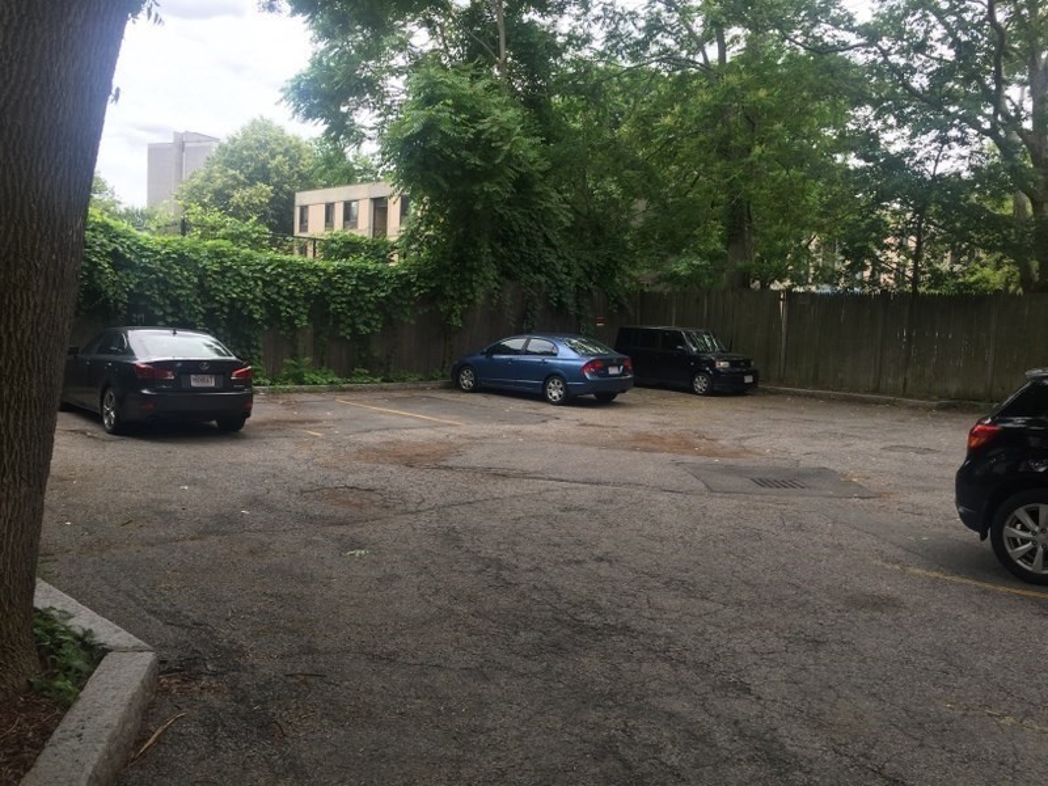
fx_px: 878
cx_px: 524
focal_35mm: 29
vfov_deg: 48.2
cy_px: 393
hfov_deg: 61.7
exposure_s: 1/255
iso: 32
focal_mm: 4.15
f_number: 2.2
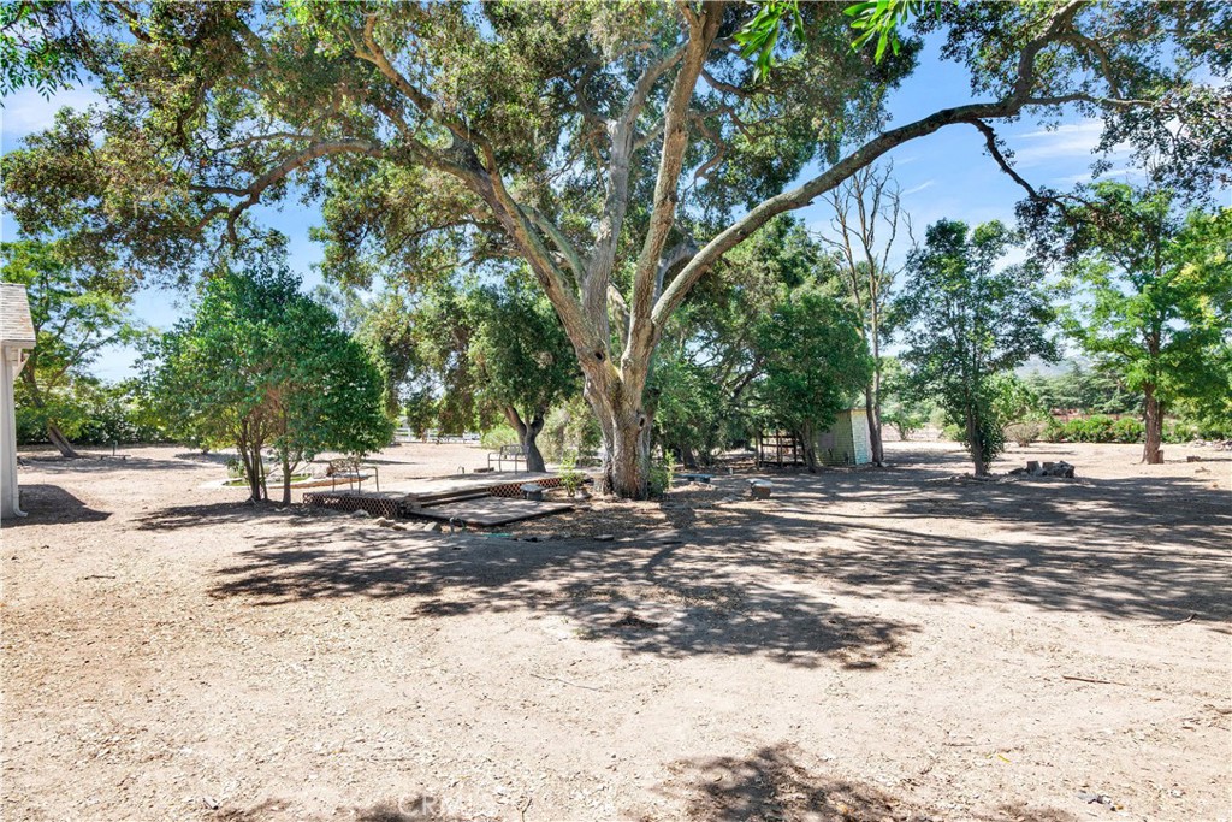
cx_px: 616
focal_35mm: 17
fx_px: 582
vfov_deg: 70.5
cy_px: 411
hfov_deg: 93.3
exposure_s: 1/100
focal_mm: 17
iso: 200
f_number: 8
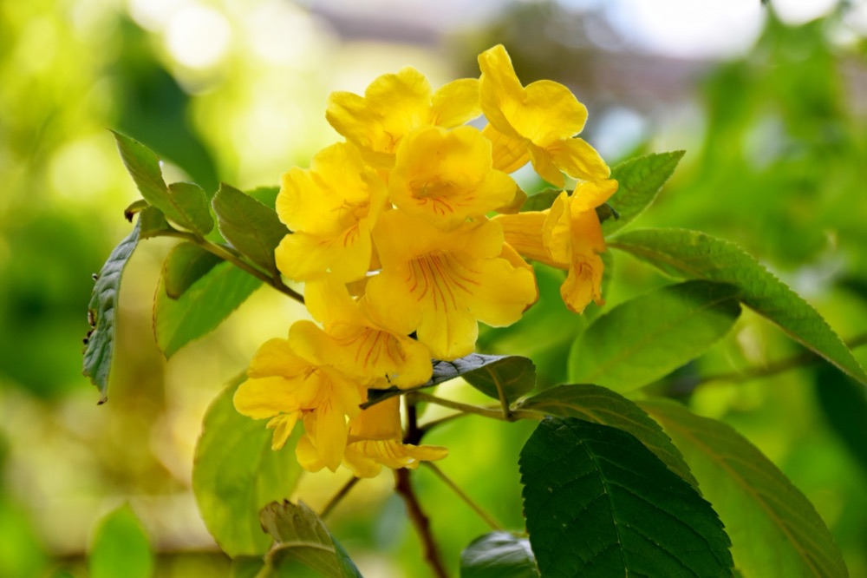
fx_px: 3611
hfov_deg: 13.7
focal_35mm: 150
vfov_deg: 9.1
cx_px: 434
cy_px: 289
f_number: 7.1
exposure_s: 1/200
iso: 400
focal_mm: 100
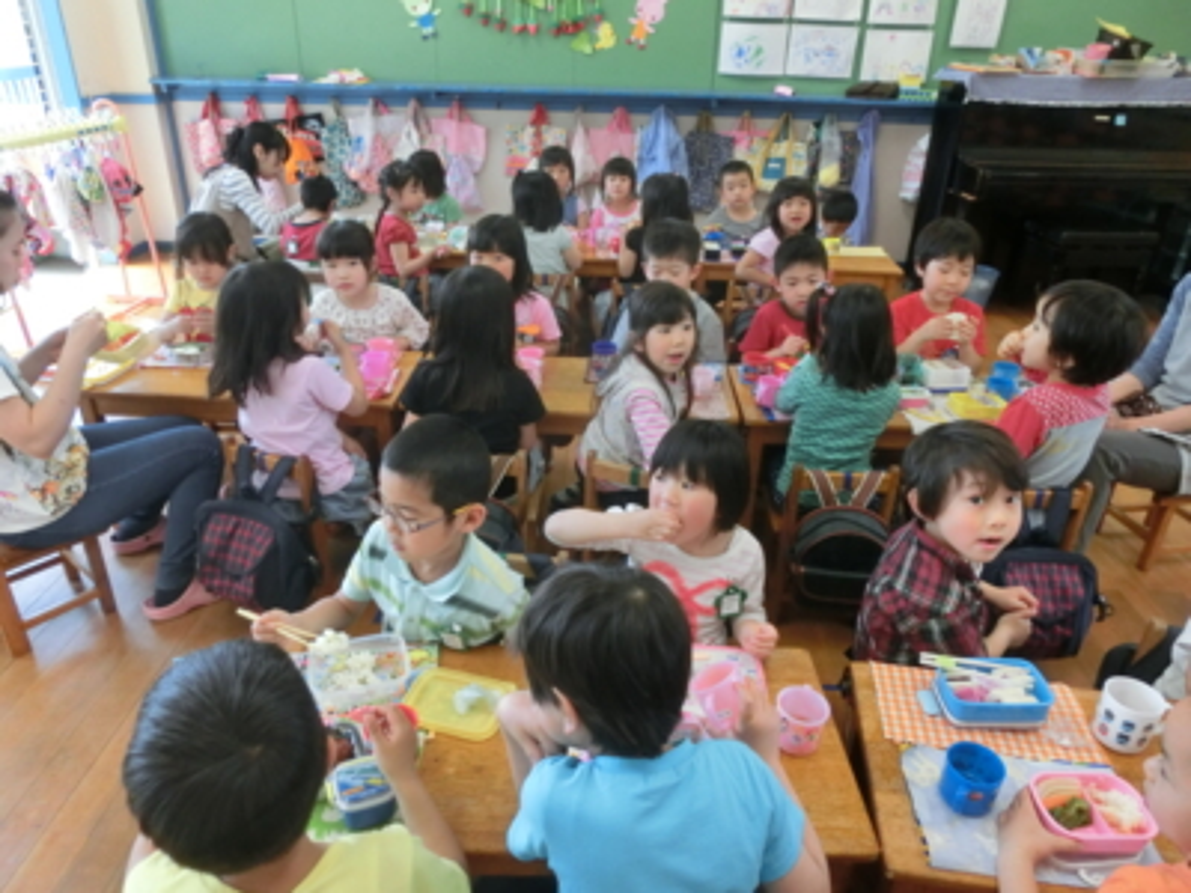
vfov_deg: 56.8
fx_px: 826
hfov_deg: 71.6
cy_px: 446
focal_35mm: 24
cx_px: 596
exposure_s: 1/125
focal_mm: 4.24
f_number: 3
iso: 320
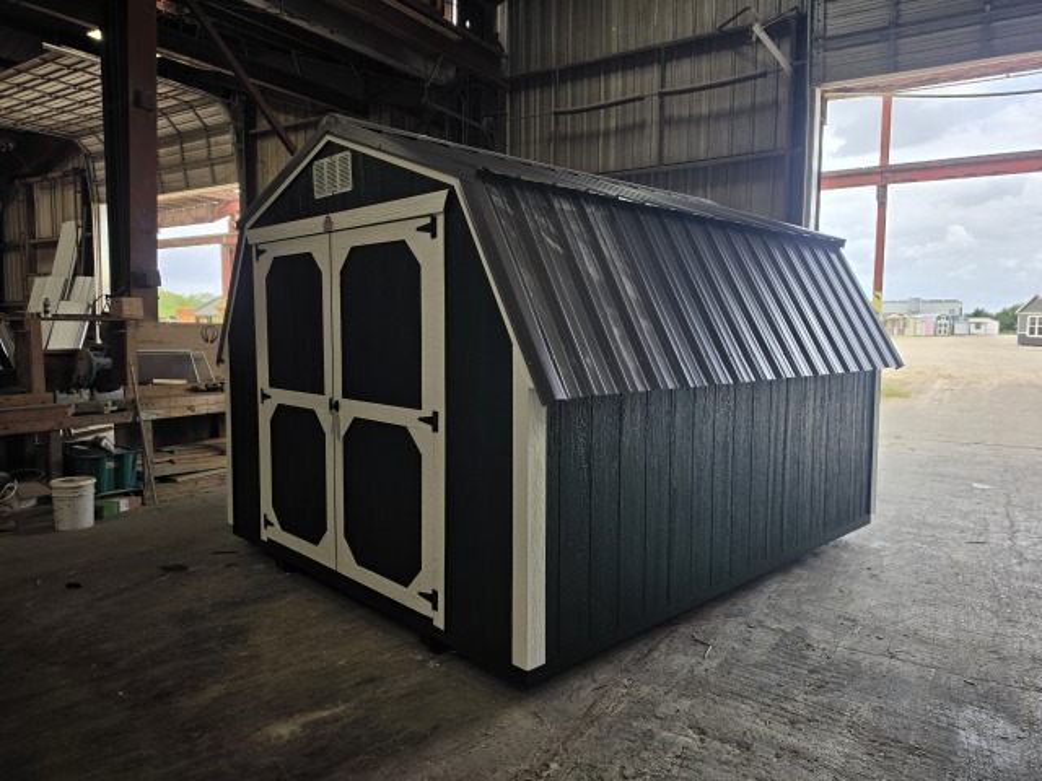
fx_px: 692
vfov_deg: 58.9
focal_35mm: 23
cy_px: 390
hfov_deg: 73.9
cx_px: 521
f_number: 1.4
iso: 25
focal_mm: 6.5
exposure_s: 1/359
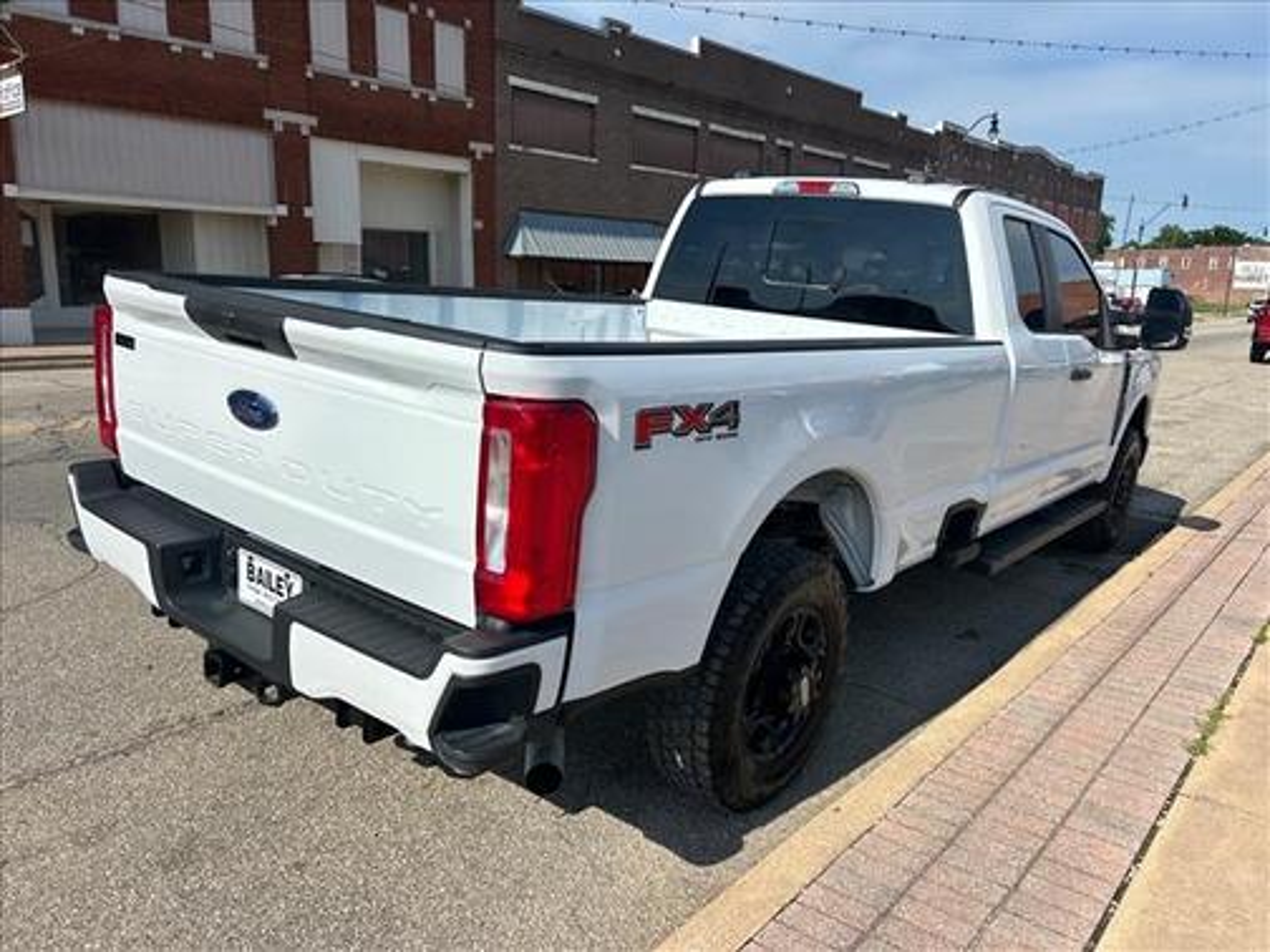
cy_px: 476
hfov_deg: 67.3
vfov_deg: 53.1
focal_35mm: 26
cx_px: 635
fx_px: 954
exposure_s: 1/5319
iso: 50
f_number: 1.5
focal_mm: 5.7
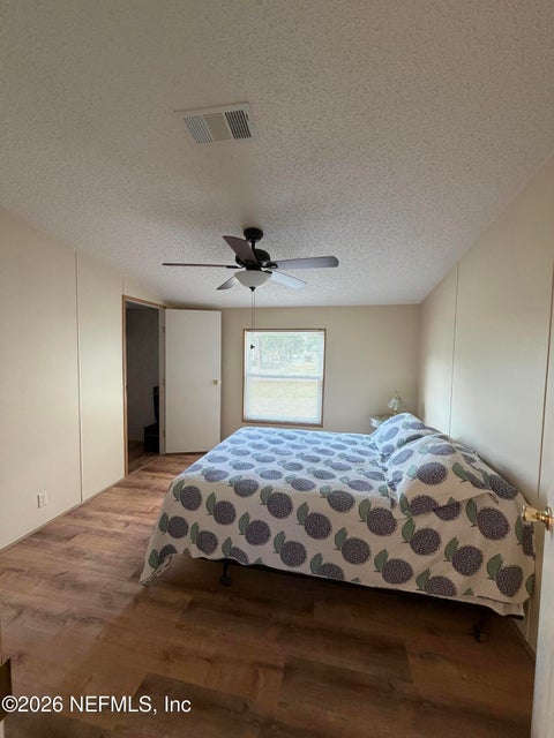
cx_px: 277
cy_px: 369
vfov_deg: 102.1
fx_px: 299
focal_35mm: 14
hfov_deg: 85.7
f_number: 2.2
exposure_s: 1/60
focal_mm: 2.22
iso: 200
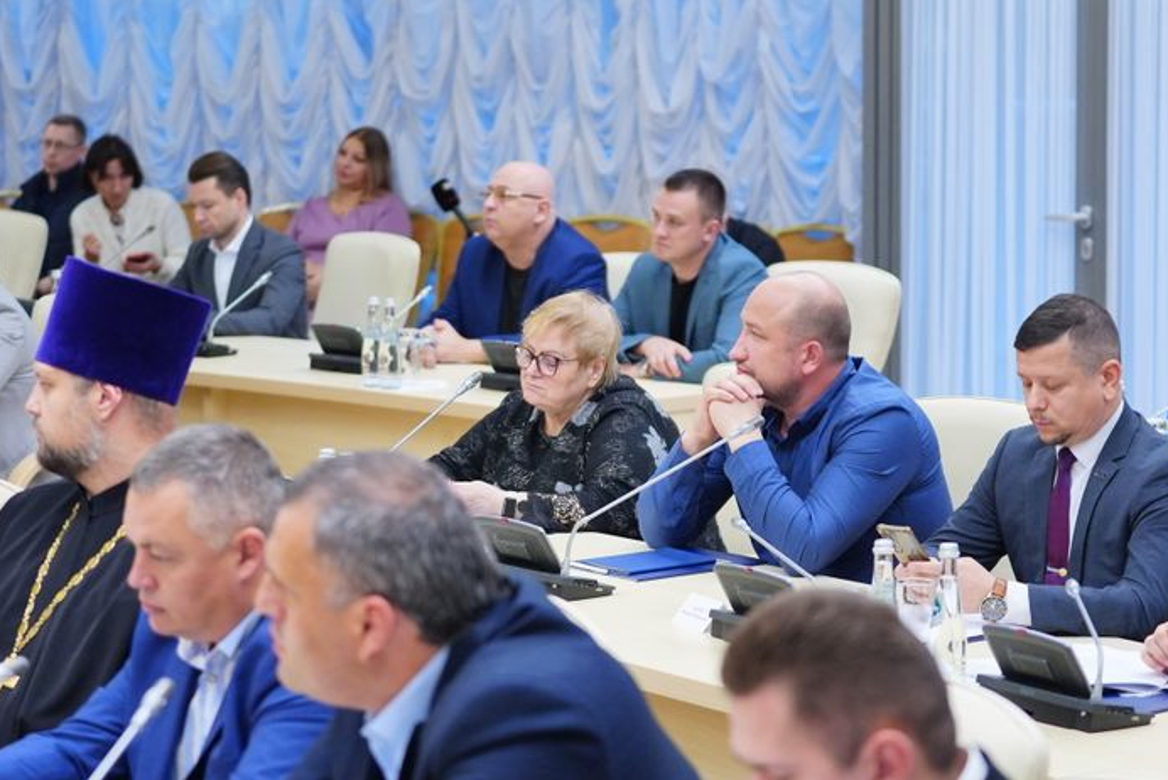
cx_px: 587
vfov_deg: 12.9
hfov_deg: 19.3
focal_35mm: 106
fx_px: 3440
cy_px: 392
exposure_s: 1/320
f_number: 2.8
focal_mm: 70
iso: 2000
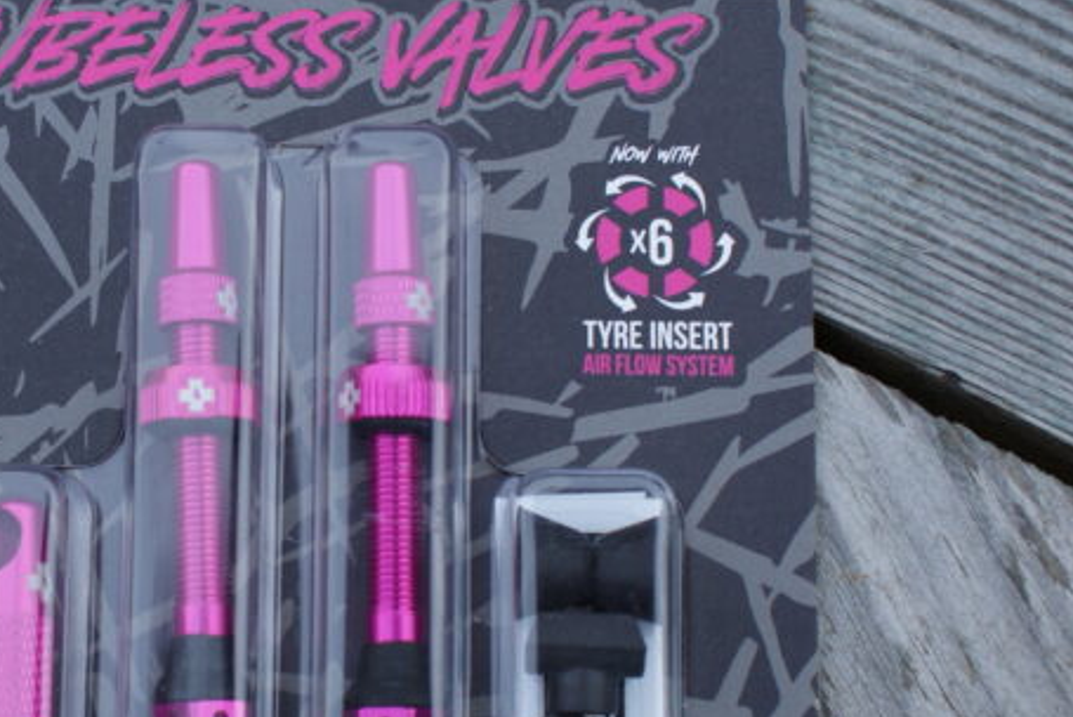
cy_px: 367
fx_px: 2416
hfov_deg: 24.9
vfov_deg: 16.9
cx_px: 323
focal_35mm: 81
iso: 100
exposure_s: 1/40
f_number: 5
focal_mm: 24
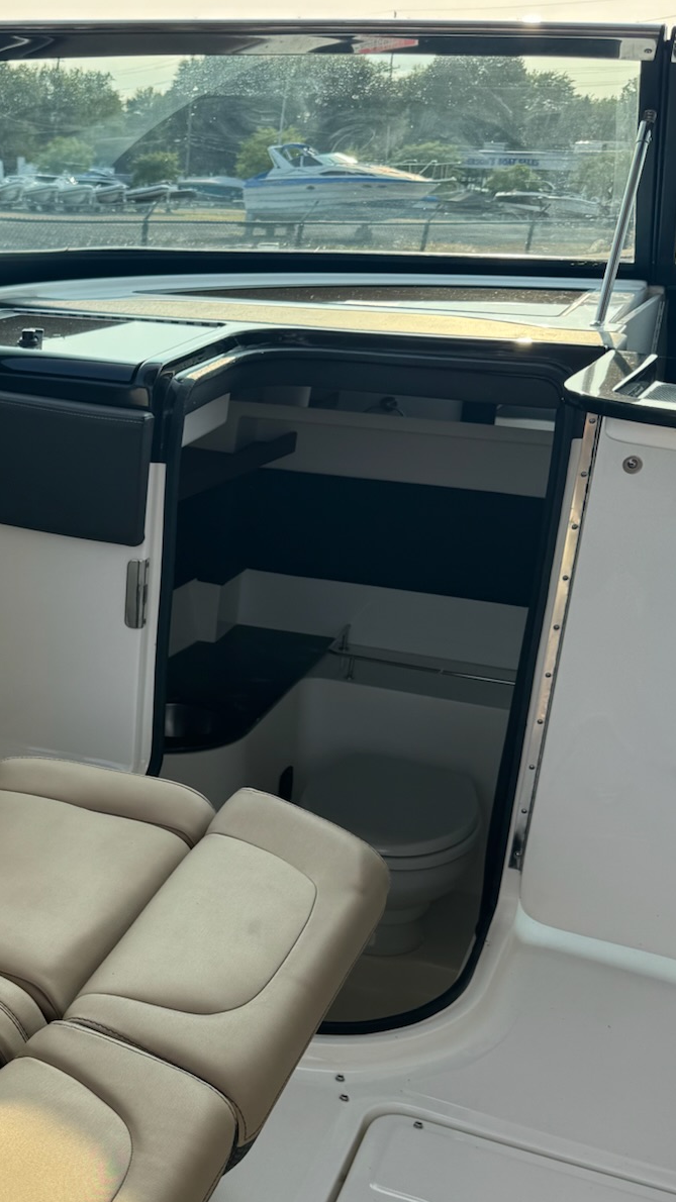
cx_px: -1
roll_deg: -1.2
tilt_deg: -23.1
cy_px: 807
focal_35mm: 45
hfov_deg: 25.2
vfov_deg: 44.8
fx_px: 1435
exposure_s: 1/1112
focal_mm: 6.76
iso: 80
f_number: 1.78
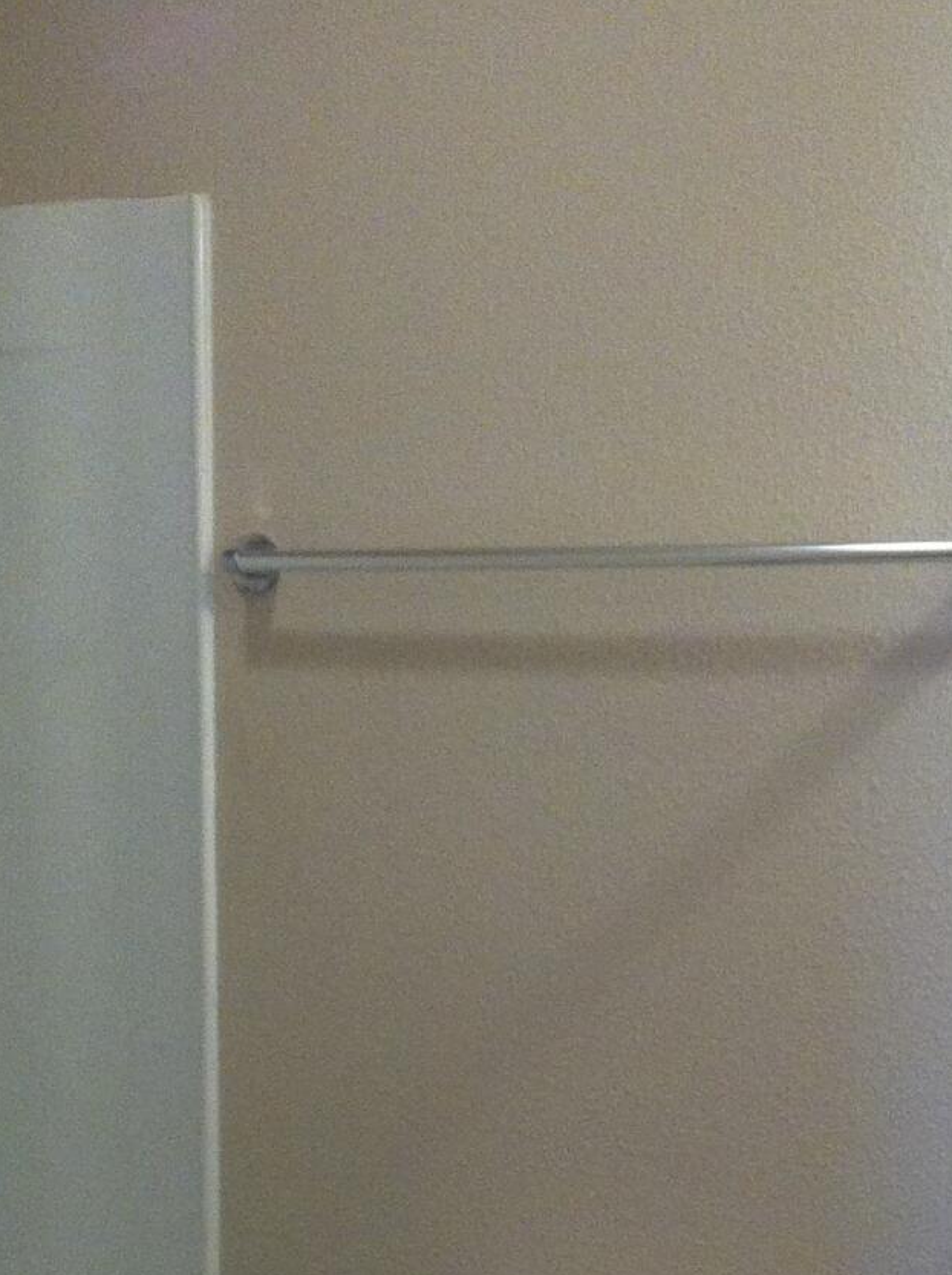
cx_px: 547
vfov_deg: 22.8
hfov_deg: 17.5
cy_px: 1136
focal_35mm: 84
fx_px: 3089
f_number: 2.8
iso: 200
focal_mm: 3.85
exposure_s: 1/15
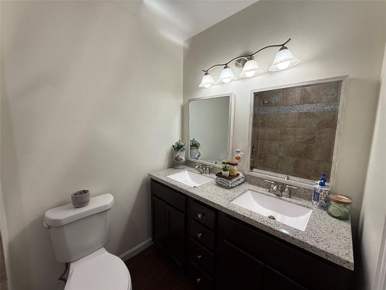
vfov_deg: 85.7
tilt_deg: -6.1
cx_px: 193
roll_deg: -1.2
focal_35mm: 14
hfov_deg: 102.1
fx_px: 156
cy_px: 145
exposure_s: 1/120
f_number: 2.2
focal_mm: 2.22
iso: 100
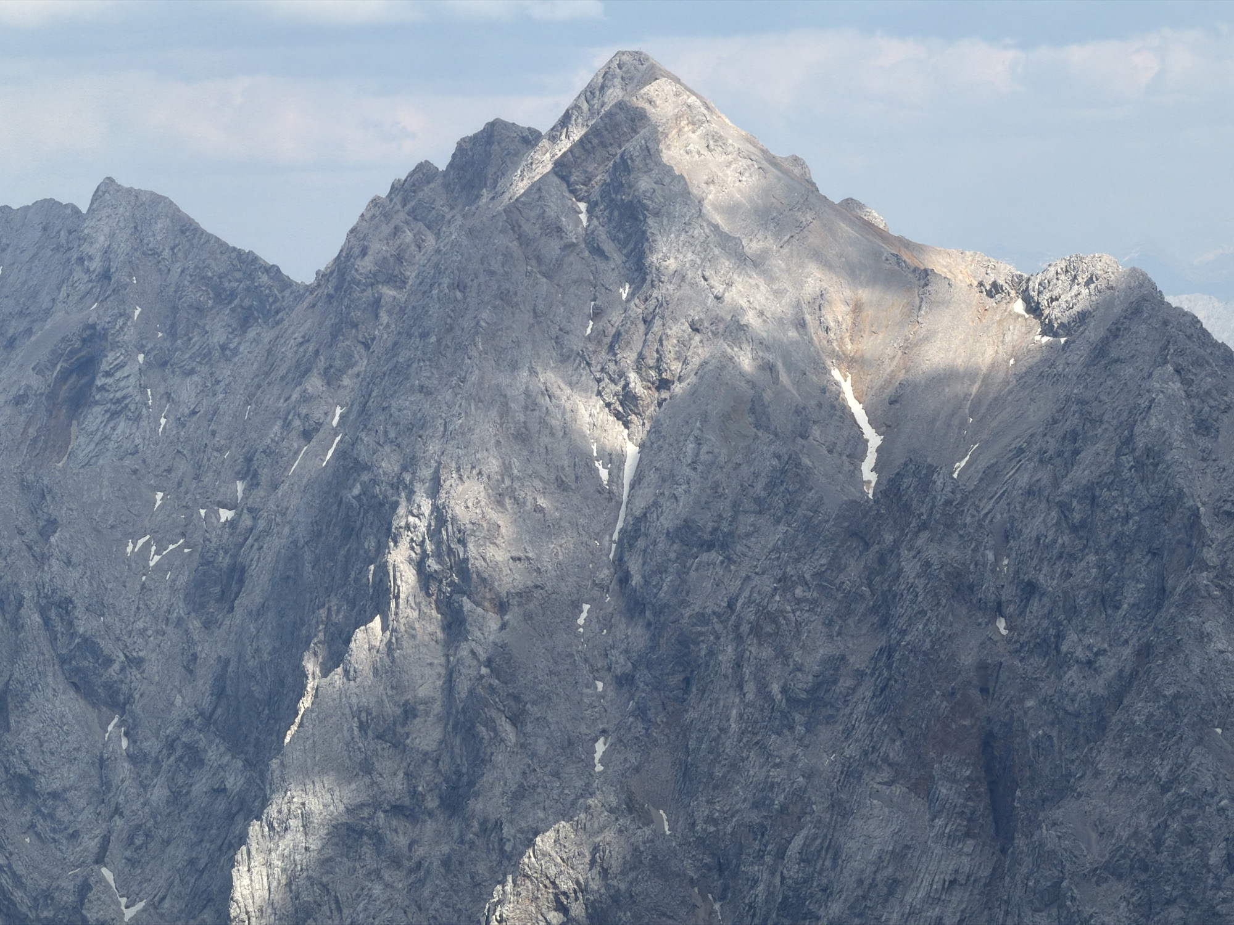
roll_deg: +1.4
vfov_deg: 7.4
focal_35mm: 200
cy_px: 462
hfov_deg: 9.9
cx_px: 617
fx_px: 7130
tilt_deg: -2.3
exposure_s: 1/639
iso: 20
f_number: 2.8
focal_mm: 16.89
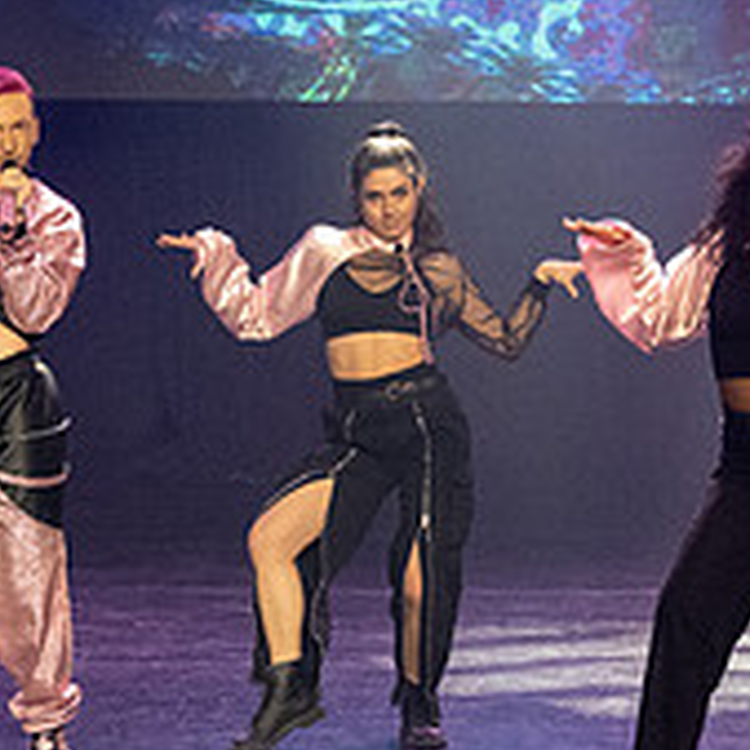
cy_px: 270
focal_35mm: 193
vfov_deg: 9.1
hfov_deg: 9.0
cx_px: -35
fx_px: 4731
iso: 5600
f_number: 4
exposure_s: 1/200
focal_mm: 42
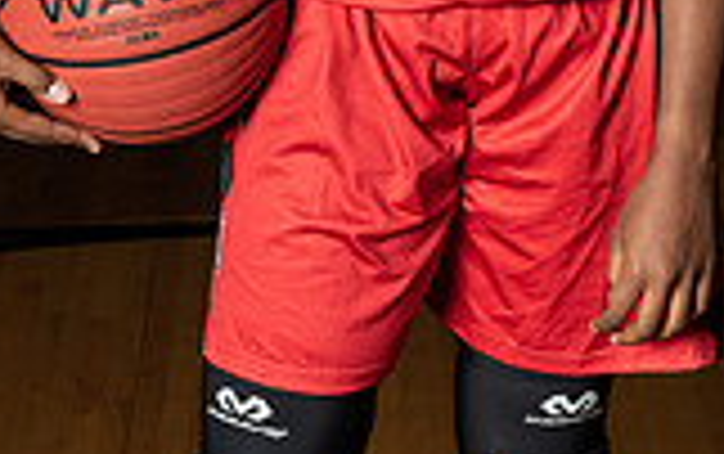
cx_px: 477
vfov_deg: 6.5
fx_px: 3931
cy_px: -337
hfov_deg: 10.5
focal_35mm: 199
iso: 320
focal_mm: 70
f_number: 14
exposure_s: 1/200
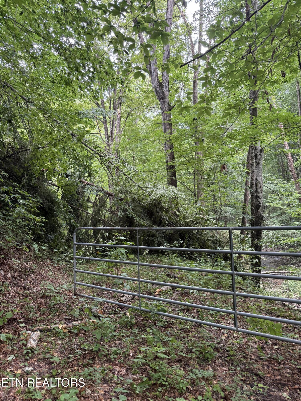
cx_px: 150
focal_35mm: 24
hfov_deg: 56.8
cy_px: 200
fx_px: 278
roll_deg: -1.2
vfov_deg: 71.6
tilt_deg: -0.5
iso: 200
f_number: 1.78
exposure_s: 1/99
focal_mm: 6.76
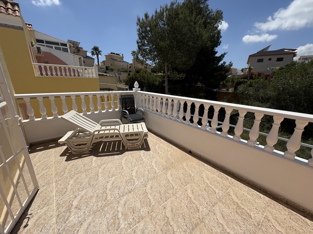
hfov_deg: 102.1
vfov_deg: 85.7
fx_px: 127
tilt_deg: -14.9
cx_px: 156
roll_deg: -0.4
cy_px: 117
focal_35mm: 14
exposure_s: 1/3906
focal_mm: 2.22
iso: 50
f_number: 2.2
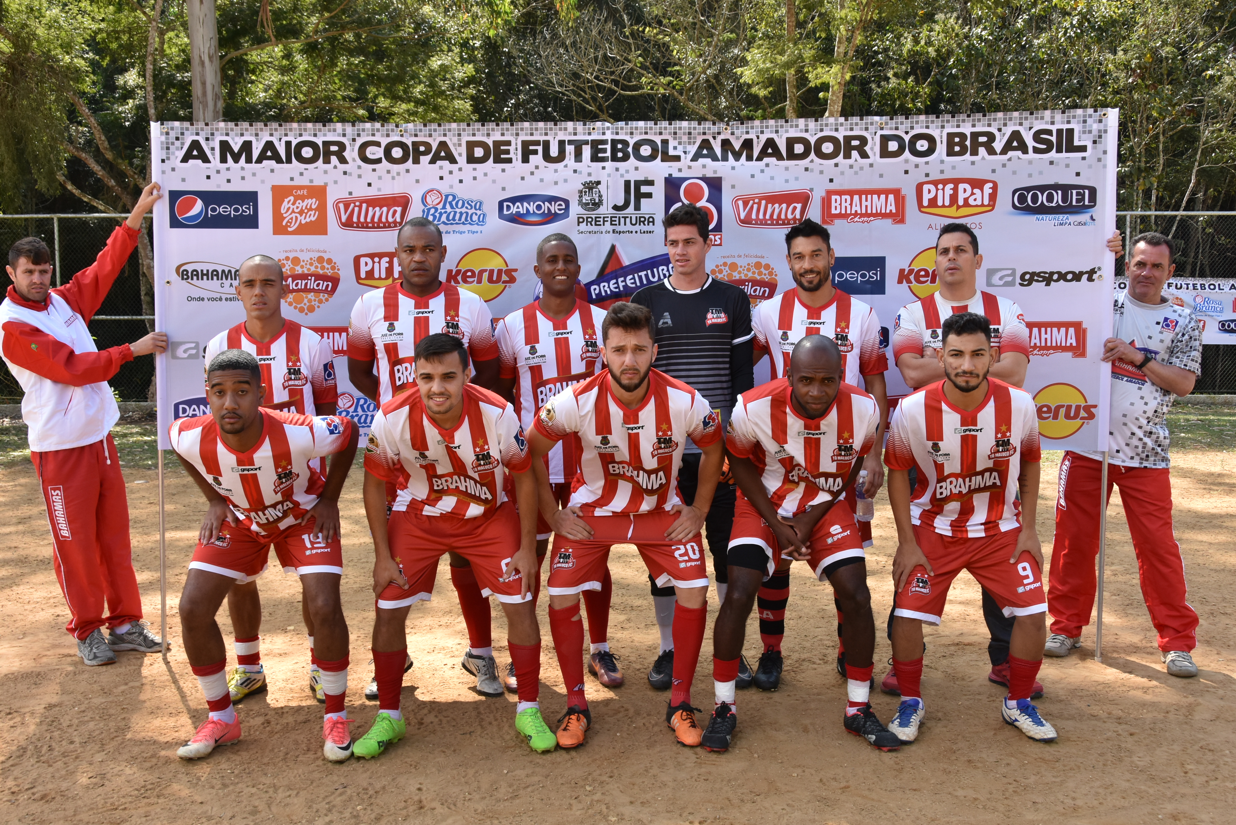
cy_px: 412
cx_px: 618
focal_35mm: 33
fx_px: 1133
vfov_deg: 40.0
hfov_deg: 57.2
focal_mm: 22
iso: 400
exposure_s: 1/250
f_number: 8
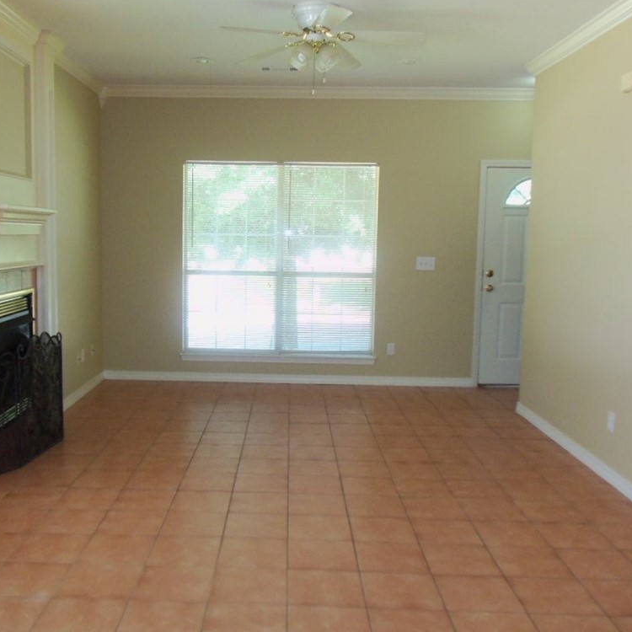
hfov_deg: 47.0
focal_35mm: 35
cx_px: 257
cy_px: 315
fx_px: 723
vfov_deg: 47.2
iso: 200
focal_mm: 5.2
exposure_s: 1/30
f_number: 3.4
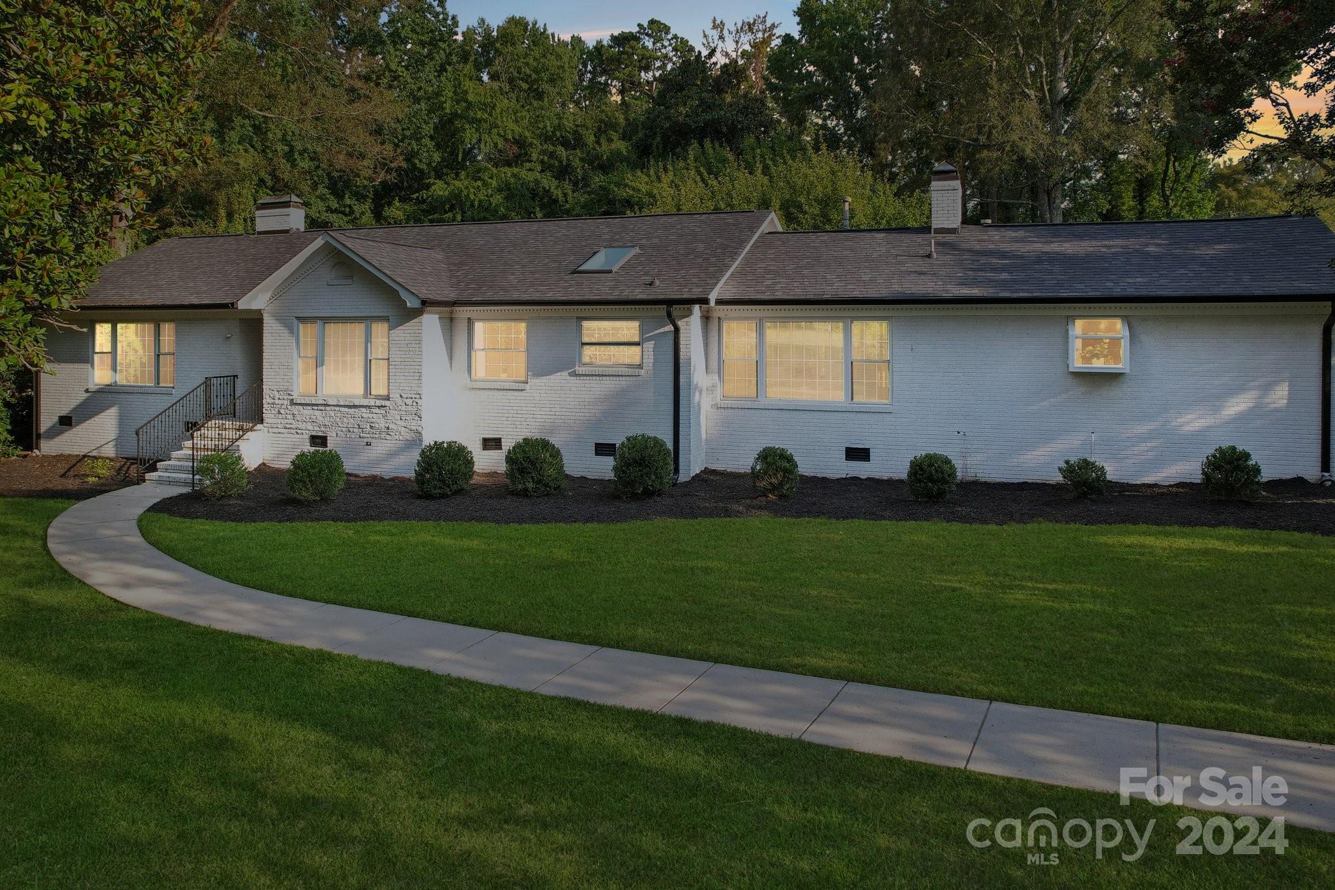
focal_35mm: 22
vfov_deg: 57.2
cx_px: 668
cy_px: 445
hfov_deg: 78.6
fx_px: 816
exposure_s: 1/320
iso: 100
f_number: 2.8
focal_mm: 8.4
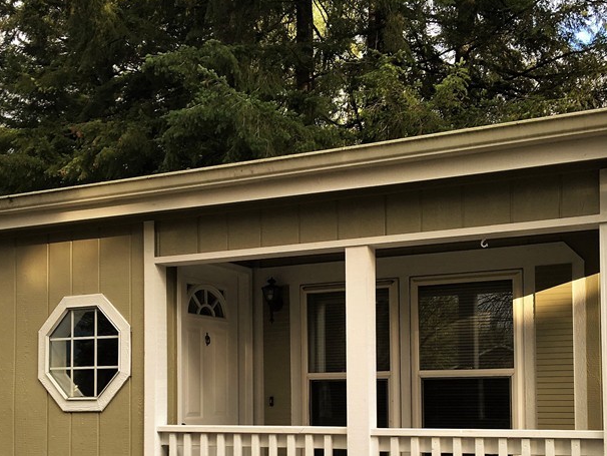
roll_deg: +0.8
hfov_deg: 38.9
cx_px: 282
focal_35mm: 49
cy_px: 378
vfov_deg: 28.9
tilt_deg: +2.6
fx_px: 860
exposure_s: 1/194
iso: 25
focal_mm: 4.15
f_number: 2.2
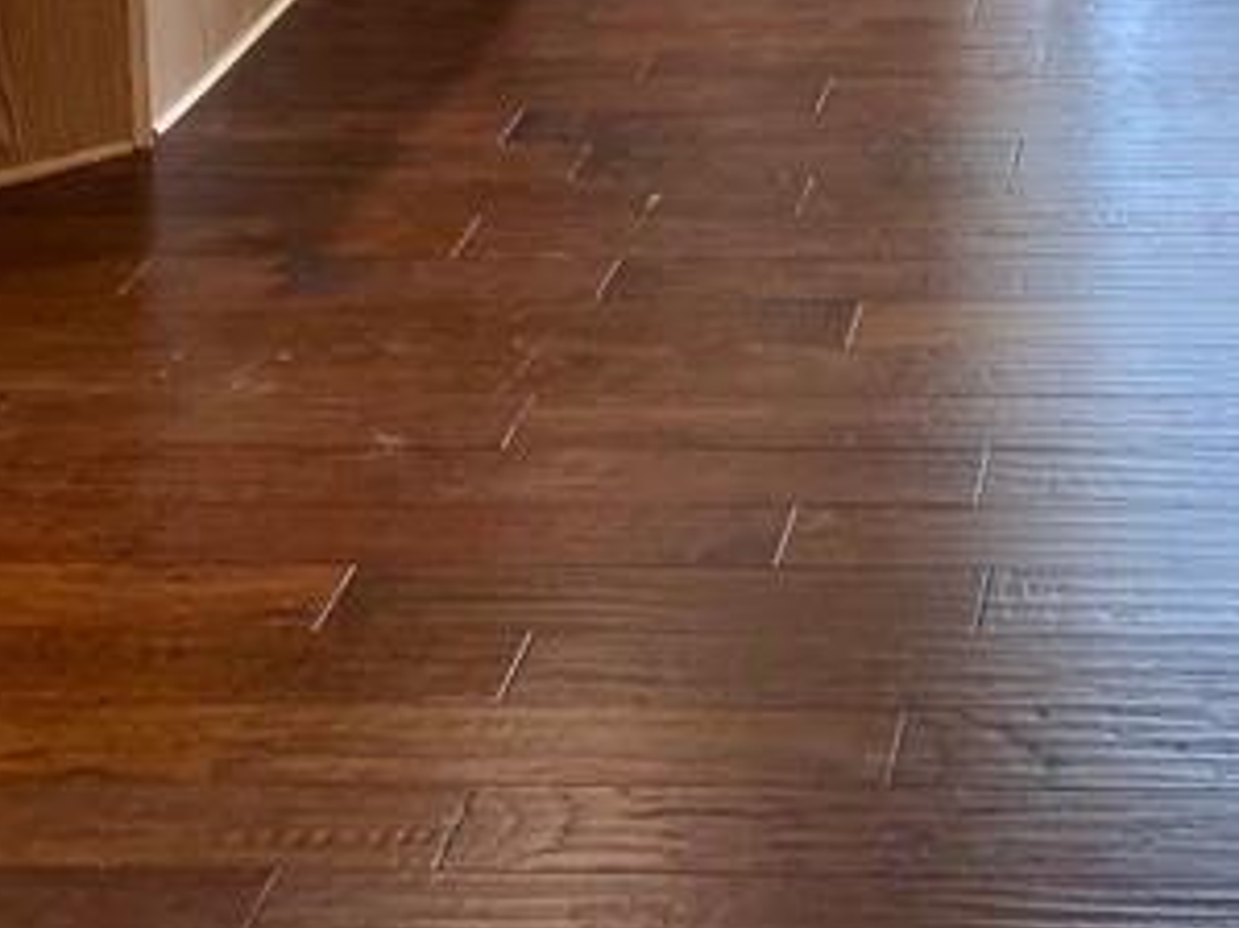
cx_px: 1193
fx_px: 3184
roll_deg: +0.8
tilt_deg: -4.2
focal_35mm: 89
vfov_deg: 14.9
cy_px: -634
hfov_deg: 21.4
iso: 80
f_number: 1.8
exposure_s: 1/120
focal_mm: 4.25
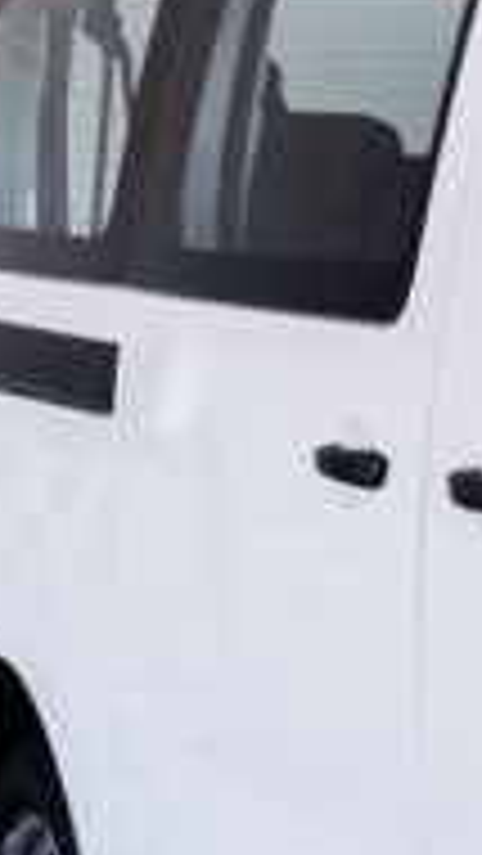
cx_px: 1297
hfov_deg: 5.7
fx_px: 4608
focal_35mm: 203
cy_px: 680
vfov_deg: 10.6
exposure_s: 1/800
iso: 500
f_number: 2.8
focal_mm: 24
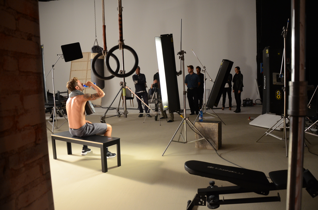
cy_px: 105
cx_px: 159
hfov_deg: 67.5
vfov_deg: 47.7
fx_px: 238
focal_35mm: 27
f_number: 3.5
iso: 1250
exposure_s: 1/100
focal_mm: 18
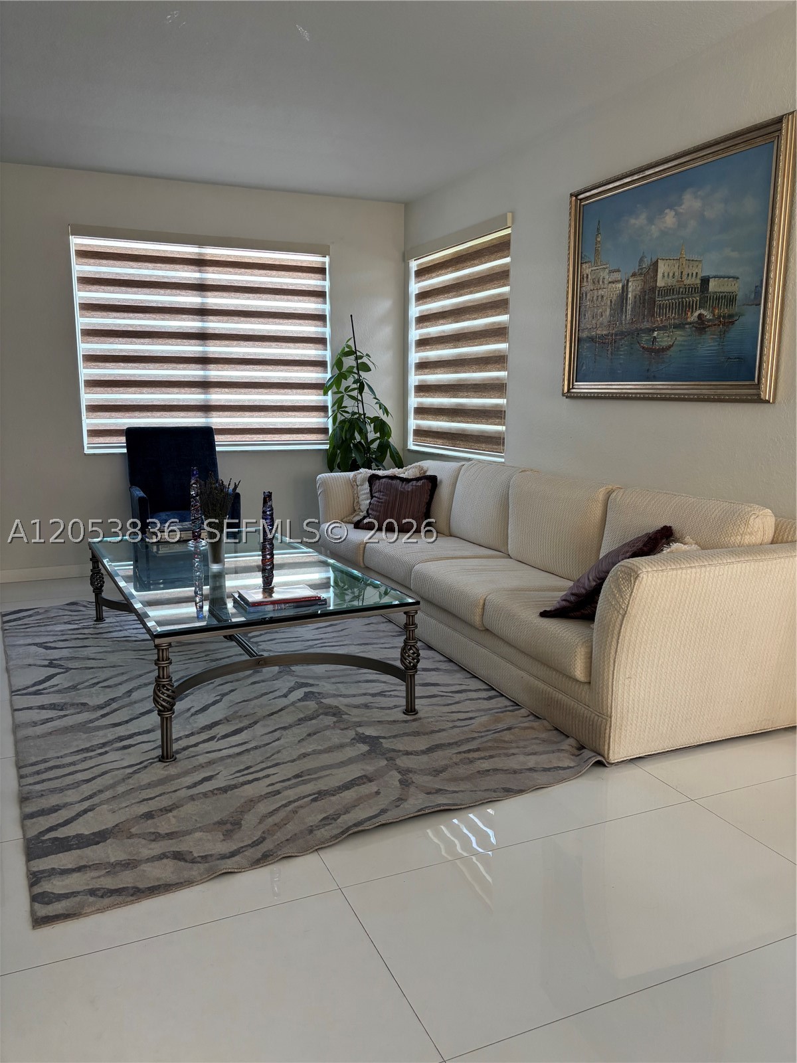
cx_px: 398
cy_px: 532
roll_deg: -0.7
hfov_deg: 53.1
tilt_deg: -10.0
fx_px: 798
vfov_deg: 67.3
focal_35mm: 26
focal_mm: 5.96
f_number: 1.6
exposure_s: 1/60
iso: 100
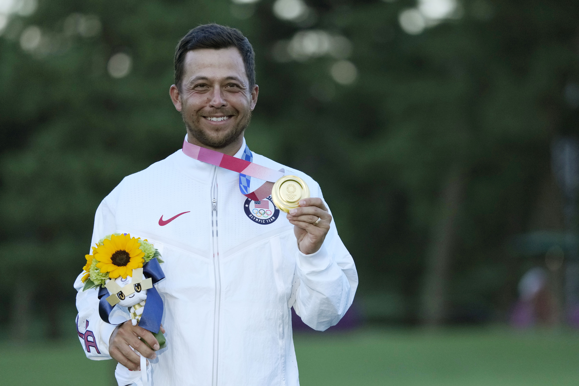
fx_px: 6015
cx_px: 290
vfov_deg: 3.7
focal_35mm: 374
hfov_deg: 5.5
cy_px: 193
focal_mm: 374
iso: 2500
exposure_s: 1/1250
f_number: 6.3
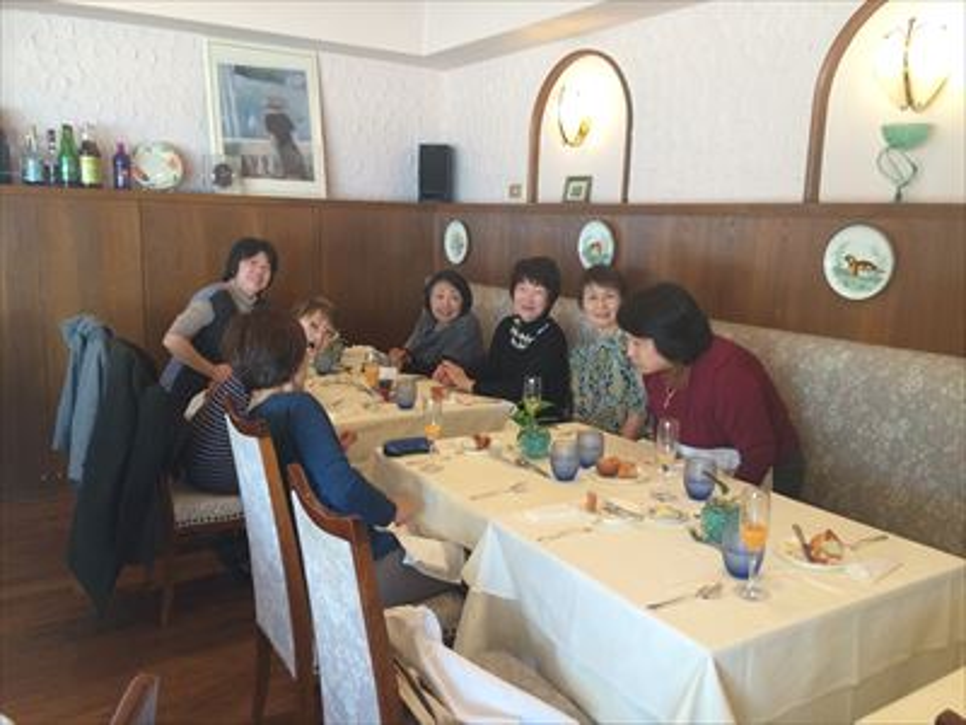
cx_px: 483
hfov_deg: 61.7
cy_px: 362
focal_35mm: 29
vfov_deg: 48.2
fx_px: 809
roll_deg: -0.6
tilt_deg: -9.8
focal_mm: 4.15
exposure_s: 1/30
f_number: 2.2
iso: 125
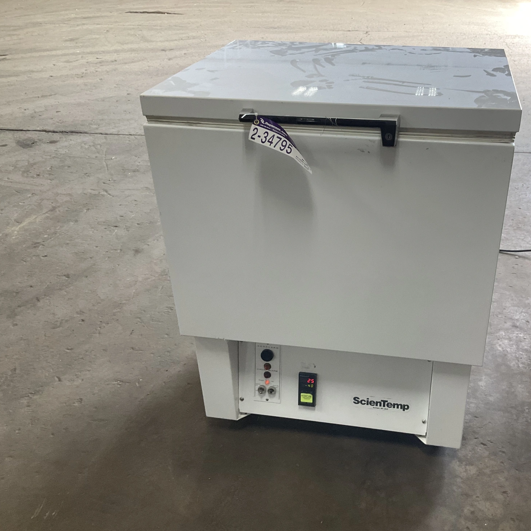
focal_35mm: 35
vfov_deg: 47.2
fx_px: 607
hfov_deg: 46.5
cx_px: 355
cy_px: 271
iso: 64
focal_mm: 3
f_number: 1.8
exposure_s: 1/79
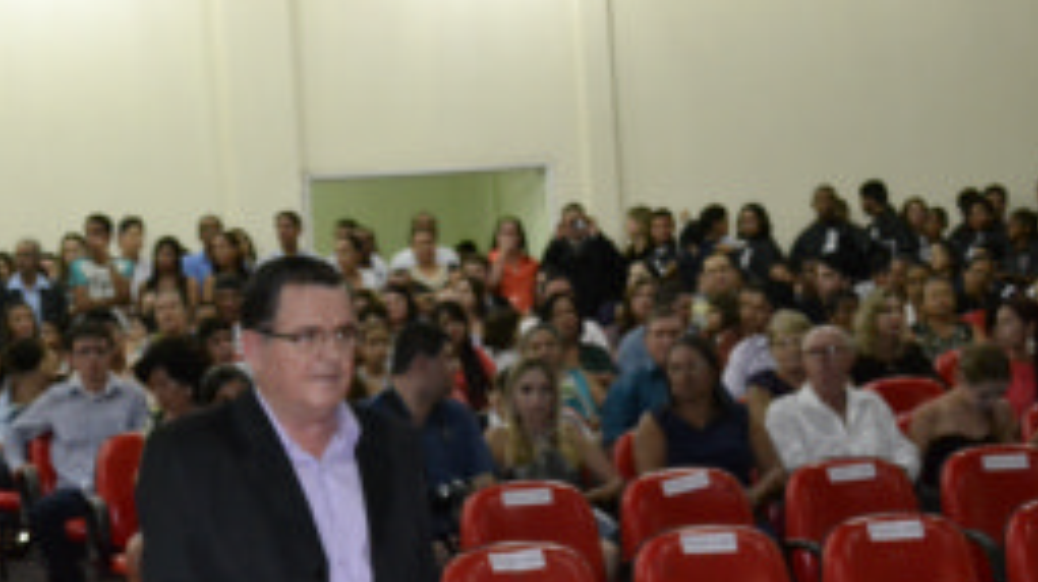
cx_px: 256
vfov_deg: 15.8
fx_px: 2035
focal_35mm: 74
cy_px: 657
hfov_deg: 28.2
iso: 3200
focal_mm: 24
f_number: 4
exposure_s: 1/60
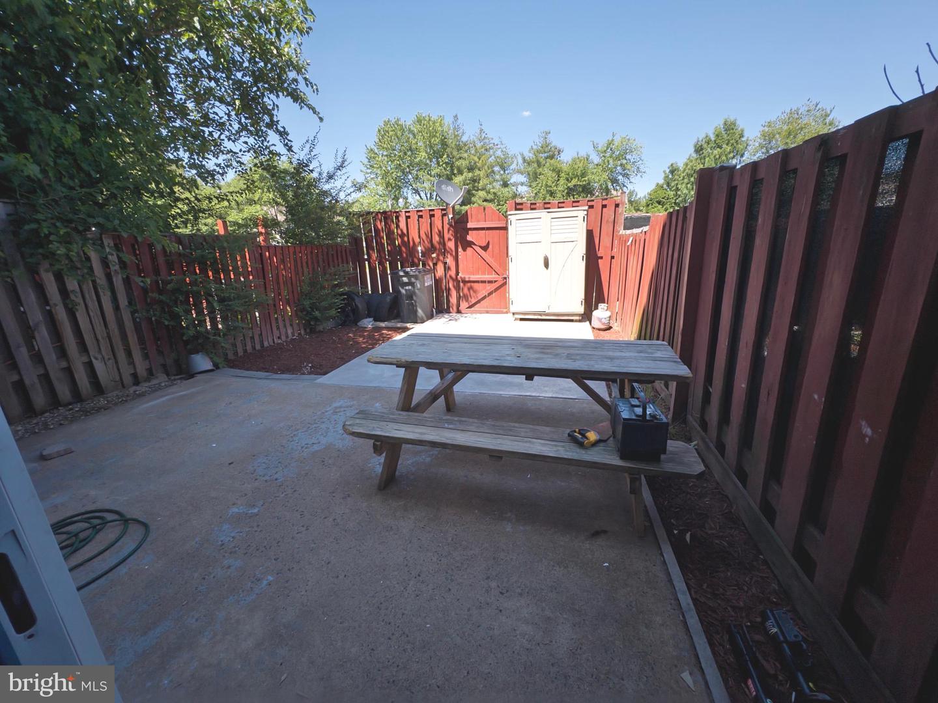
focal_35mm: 14
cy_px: 352
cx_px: 469
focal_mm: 2.22
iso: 32
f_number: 2.2
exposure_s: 1/1600
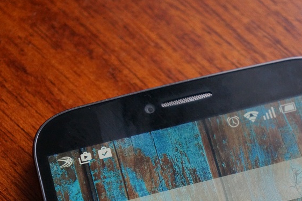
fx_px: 864
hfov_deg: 19.8
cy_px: 138
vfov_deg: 13.3
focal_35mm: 103
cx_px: 189
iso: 3200
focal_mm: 46
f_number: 5
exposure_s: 1/125
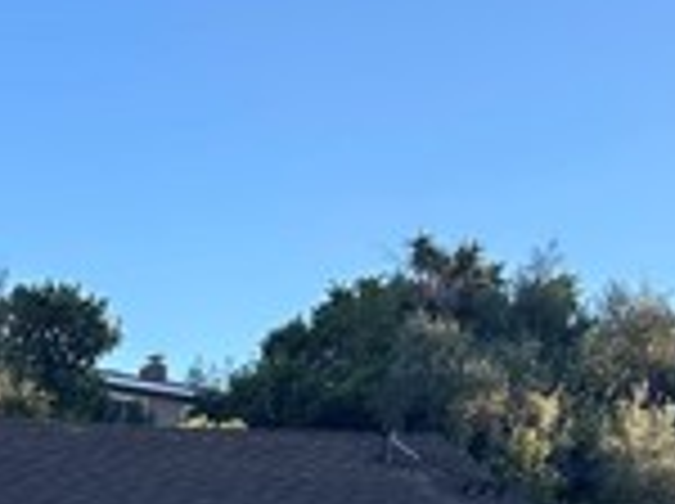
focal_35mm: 111
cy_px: 801
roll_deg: -0.5
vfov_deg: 12.5
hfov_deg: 16.1
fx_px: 2161
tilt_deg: +1.9
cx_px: -369
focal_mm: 5.7
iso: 50
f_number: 1.5
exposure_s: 1/748
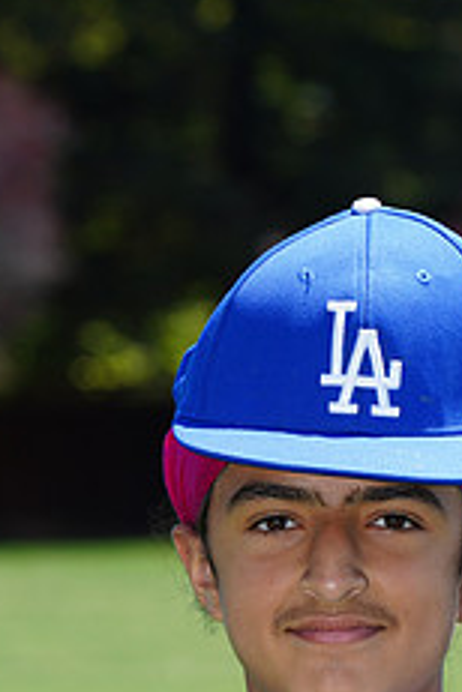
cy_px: 848
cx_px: 368
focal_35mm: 455
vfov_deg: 4.5
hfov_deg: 3.0
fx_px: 8758
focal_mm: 181
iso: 200
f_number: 9
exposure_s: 1/200
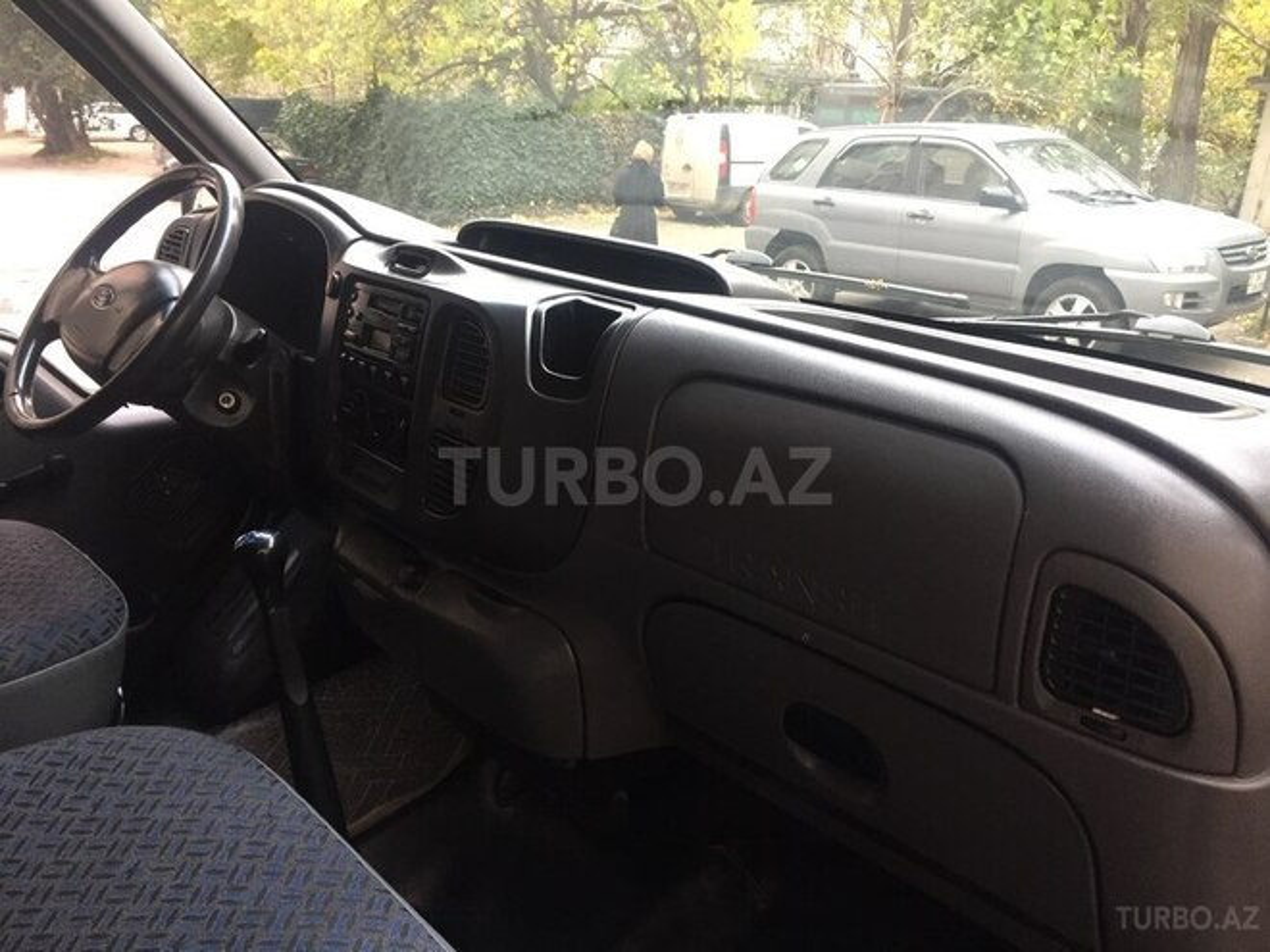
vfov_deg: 48.2
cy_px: 476
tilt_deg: -18.9
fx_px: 1064
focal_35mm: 29
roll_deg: -1.6
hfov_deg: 61.7
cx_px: 635
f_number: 2.2
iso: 64
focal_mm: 4.15
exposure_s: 1/33
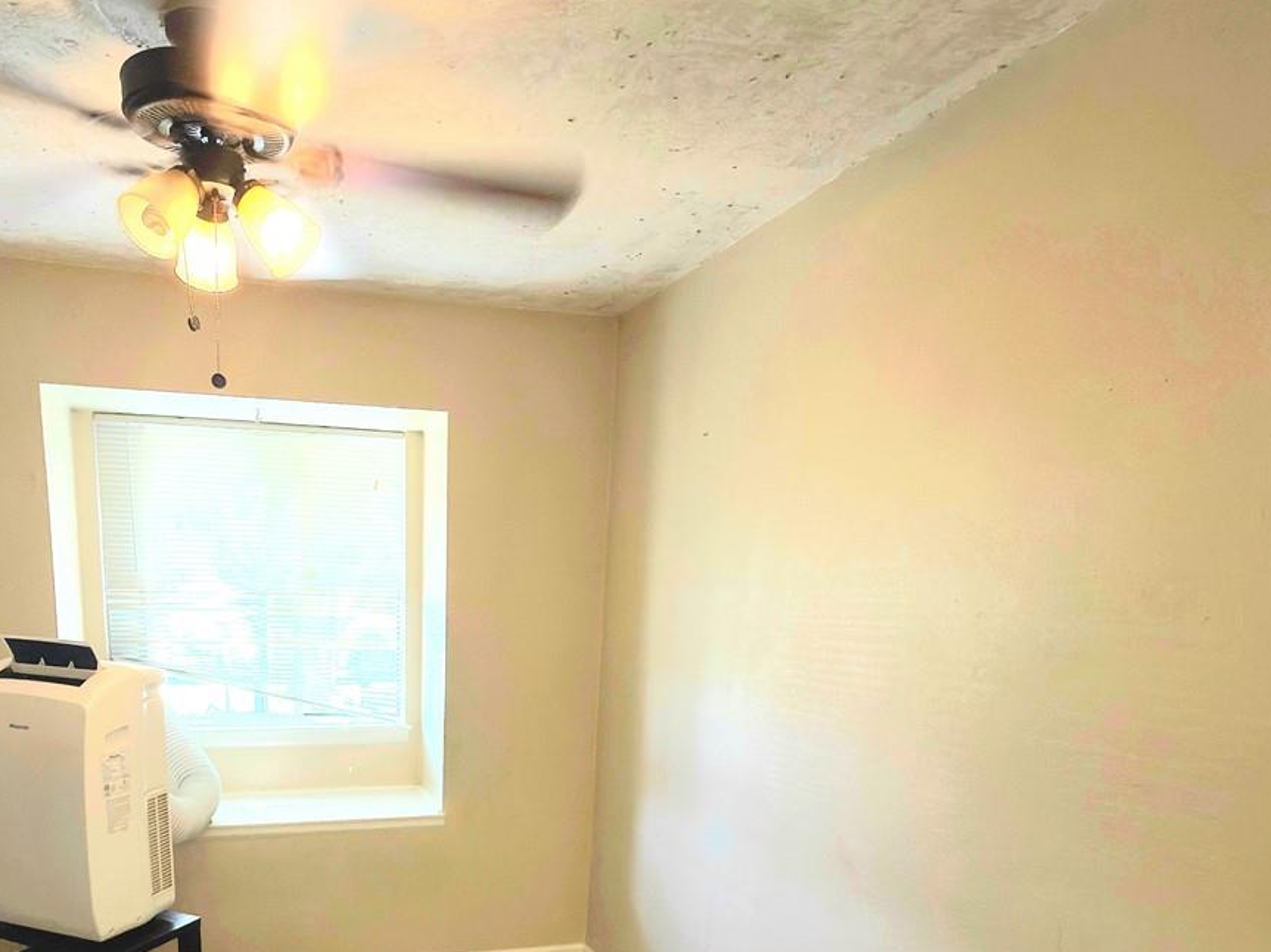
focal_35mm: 26
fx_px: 954
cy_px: 768
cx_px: 515
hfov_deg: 66.7
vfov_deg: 49.8
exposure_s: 1/30
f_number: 2.2
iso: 64
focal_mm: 2.22
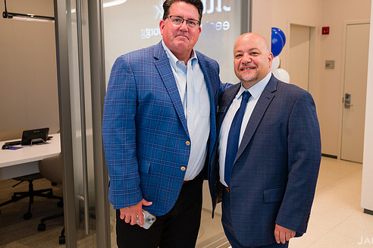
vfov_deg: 36.7
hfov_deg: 53.0
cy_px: 107
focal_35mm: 36
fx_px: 373
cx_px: 210
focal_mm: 28.5
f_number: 3.2
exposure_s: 1/200
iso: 500
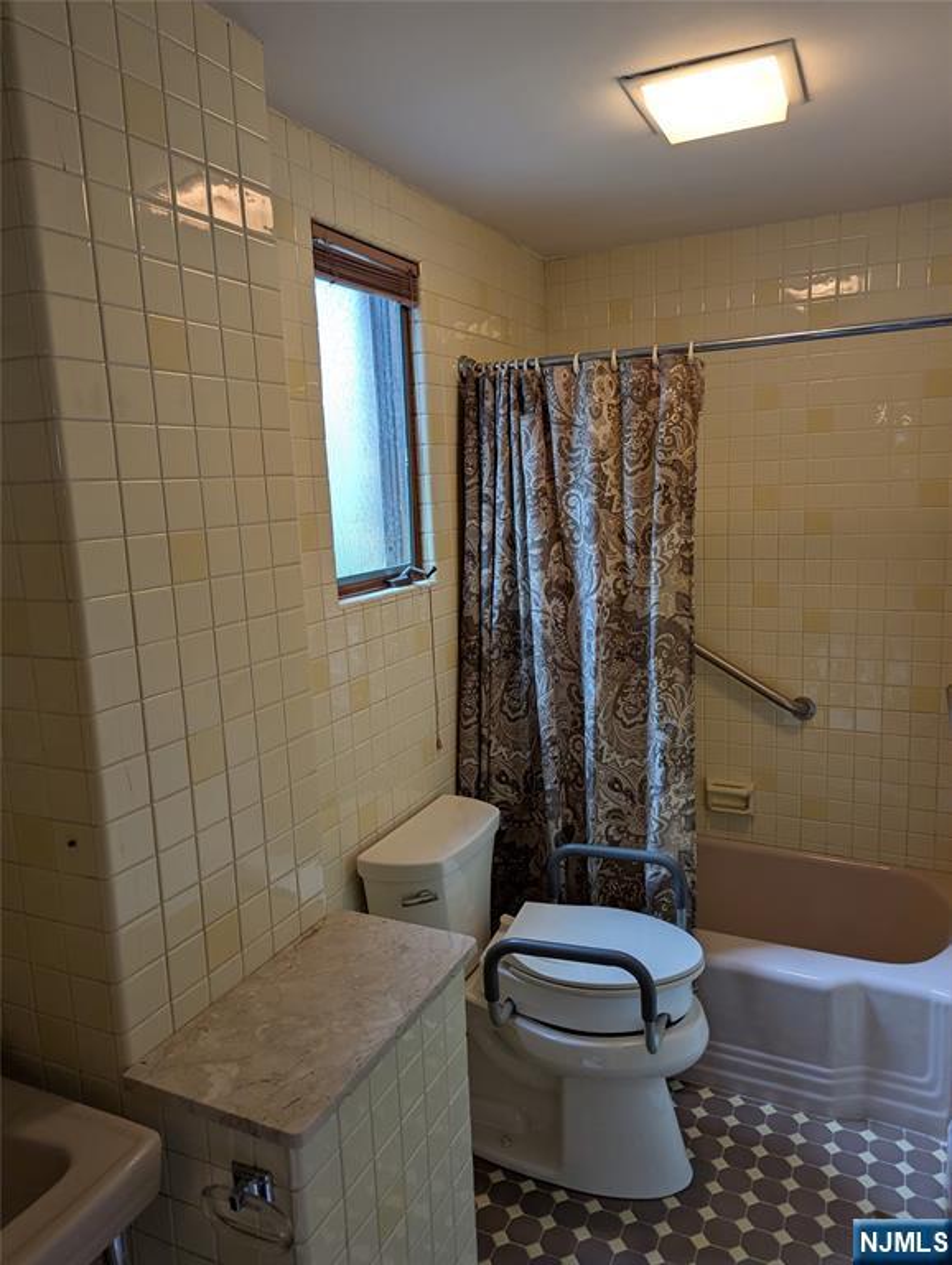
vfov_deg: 71.5
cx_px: 476
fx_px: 878
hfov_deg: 56.9
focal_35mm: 24
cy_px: 632
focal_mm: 6.81
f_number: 1.85
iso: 152
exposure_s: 1/60
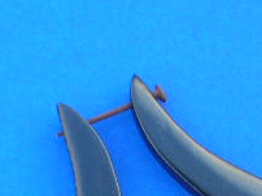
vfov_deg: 13.1
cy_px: 217
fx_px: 839
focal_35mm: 111
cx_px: -25
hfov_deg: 17.2
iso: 50
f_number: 2.8
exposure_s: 1/34.1
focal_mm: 5.8
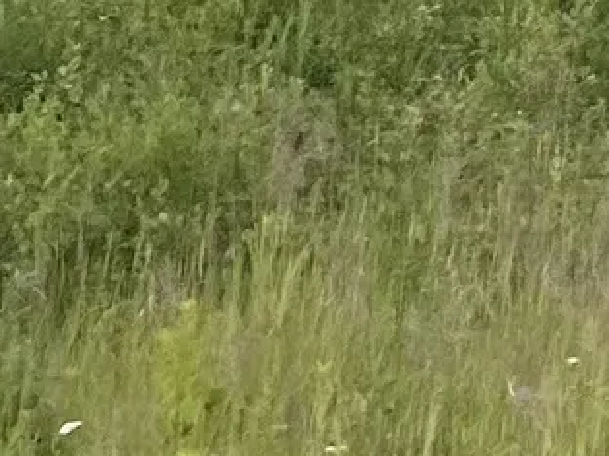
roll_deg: +0.6
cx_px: 1996
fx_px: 3498
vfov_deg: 6.9
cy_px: -801
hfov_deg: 8.1
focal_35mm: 199
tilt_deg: +7.8
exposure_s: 1/1575
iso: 32
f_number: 1.6
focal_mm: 4.2
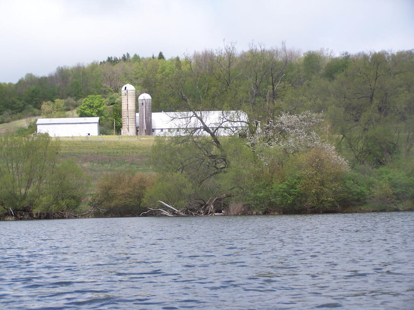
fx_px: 1256
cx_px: 207
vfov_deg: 14.1
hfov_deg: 18.7
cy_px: 155
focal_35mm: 105
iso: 80
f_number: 3.2
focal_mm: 17.5
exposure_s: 1/800
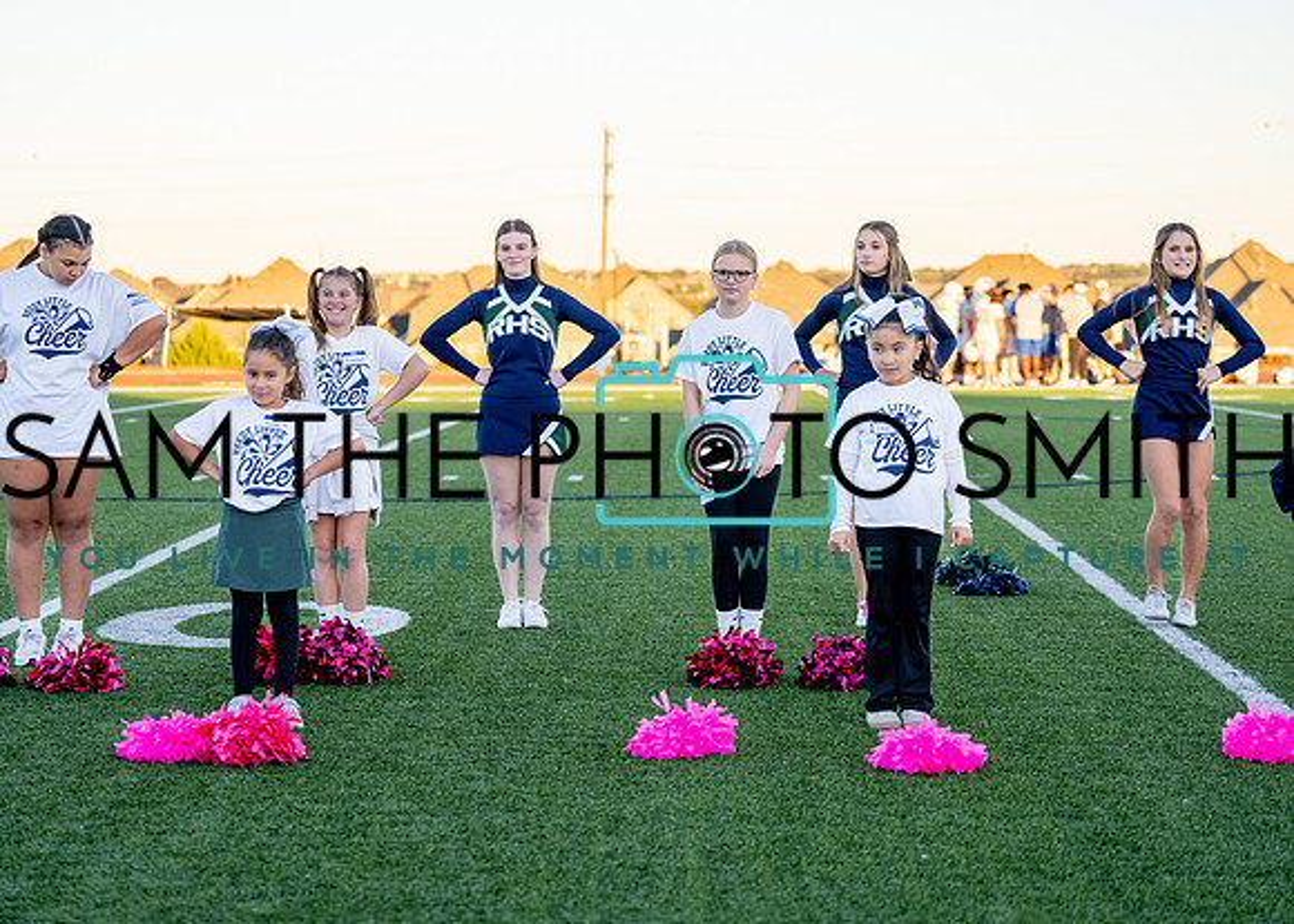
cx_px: 643
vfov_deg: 16.5
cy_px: 391
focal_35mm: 87
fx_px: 3187
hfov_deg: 23.0
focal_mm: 70
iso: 500
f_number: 2.8
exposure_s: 1/1250
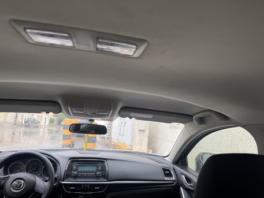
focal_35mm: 24
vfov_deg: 56.8
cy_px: 99
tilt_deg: +7.8
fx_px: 183
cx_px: 132
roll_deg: -4.3
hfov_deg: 71.6
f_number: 1.78
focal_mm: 6.76
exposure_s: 1/296
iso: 80
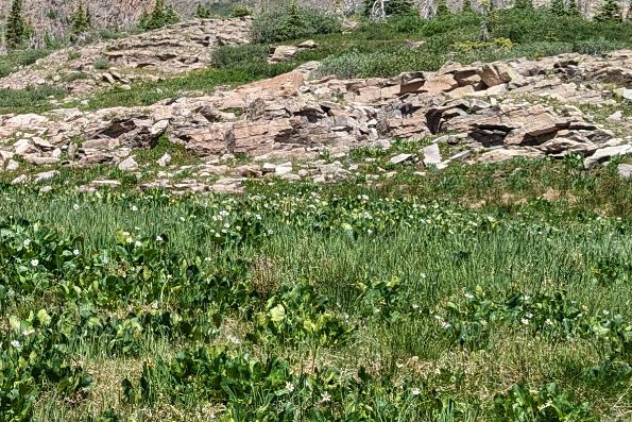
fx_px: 1510
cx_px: -185
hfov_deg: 21.4
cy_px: 200
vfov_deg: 15.9
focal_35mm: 86
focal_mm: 6.81
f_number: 1.85
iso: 40
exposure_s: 1/1618
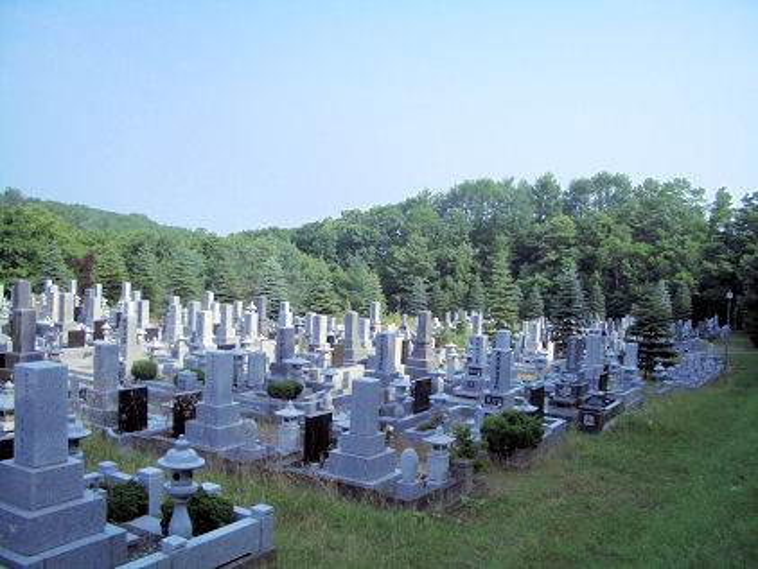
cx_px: 379
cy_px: 284
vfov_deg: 40.7
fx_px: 767
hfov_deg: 52.6
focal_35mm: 35
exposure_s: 1/400
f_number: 4.3
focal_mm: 5.8
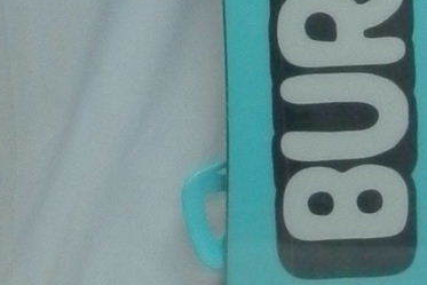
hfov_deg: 15.5
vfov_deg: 10.3
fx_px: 1554
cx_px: 366
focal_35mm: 131
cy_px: -70
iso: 1600
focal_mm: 8.9
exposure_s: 1/80
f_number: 4
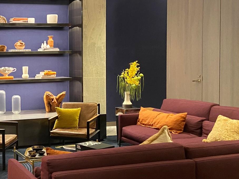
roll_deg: +1.1
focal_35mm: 59
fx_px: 407
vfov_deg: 24.8
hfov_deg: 31.1
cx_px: 20
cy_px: 83
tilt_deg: -4.7
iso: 640
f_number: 1.8
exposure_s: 1/30
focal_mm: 4.25
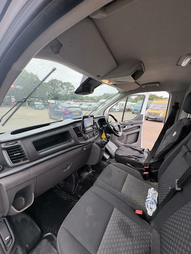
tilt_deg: -15.7
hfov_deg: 85.7
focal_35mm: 14
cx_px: 96
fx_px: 103
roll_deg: +2.7
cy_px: 127
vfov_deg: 102.1
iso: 64
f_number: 2.2
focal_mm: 2.22
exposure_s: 1/149
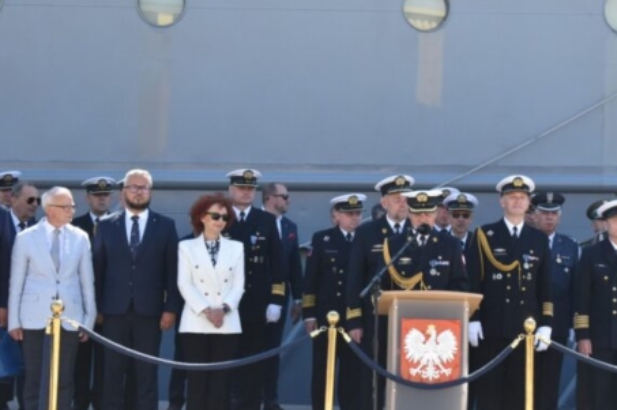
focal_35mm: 106
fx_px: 1815
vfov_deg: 12.9
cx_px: 399
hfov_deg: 19.3
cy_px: 253
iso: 800
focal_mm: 50
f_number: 5.6
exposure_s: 1/1000
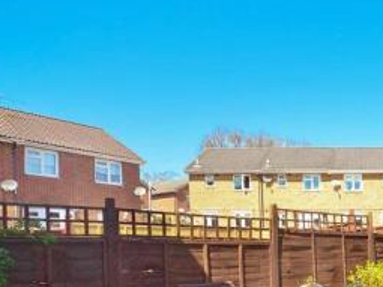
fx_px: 409
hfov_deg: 40.1
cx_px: 427
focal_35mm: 37
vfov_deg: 36.3
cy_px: 257
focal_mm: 10
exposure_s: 1/200
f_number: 7.1
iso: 200
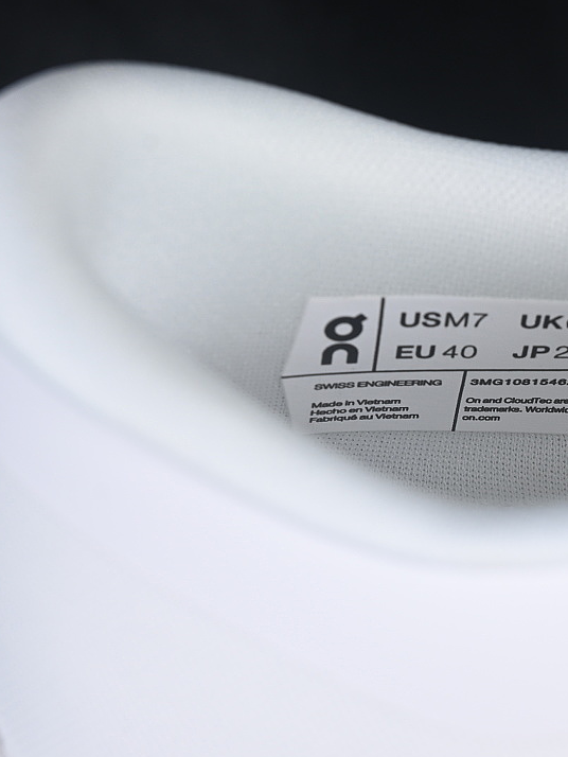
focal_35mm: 109
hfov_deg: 13.5
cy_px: 380
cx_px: 510
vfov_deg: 18.0
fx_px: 2383
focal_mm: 50
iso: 160
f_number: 8
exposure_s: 1/60
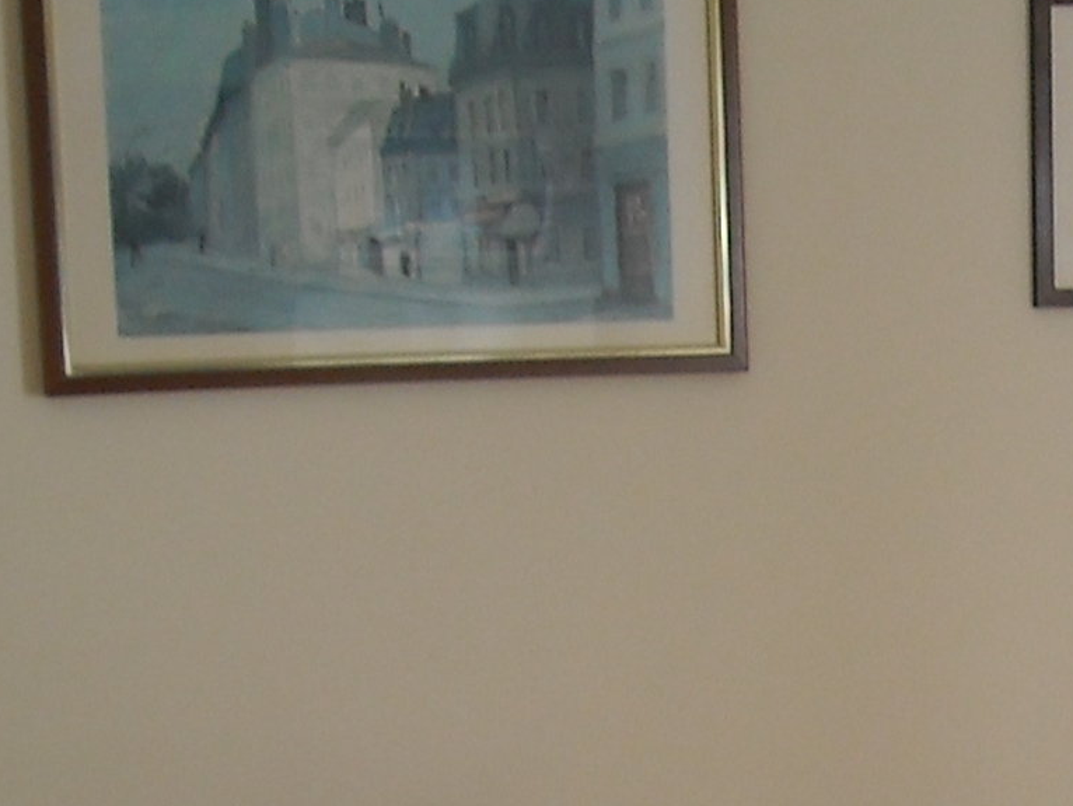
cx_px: 1473
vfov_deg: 9.4
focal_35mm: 149
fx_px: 4620
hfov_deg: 12.7
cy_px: 1549
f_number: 2.8
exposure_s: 1/60
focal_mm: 5.7
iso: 77
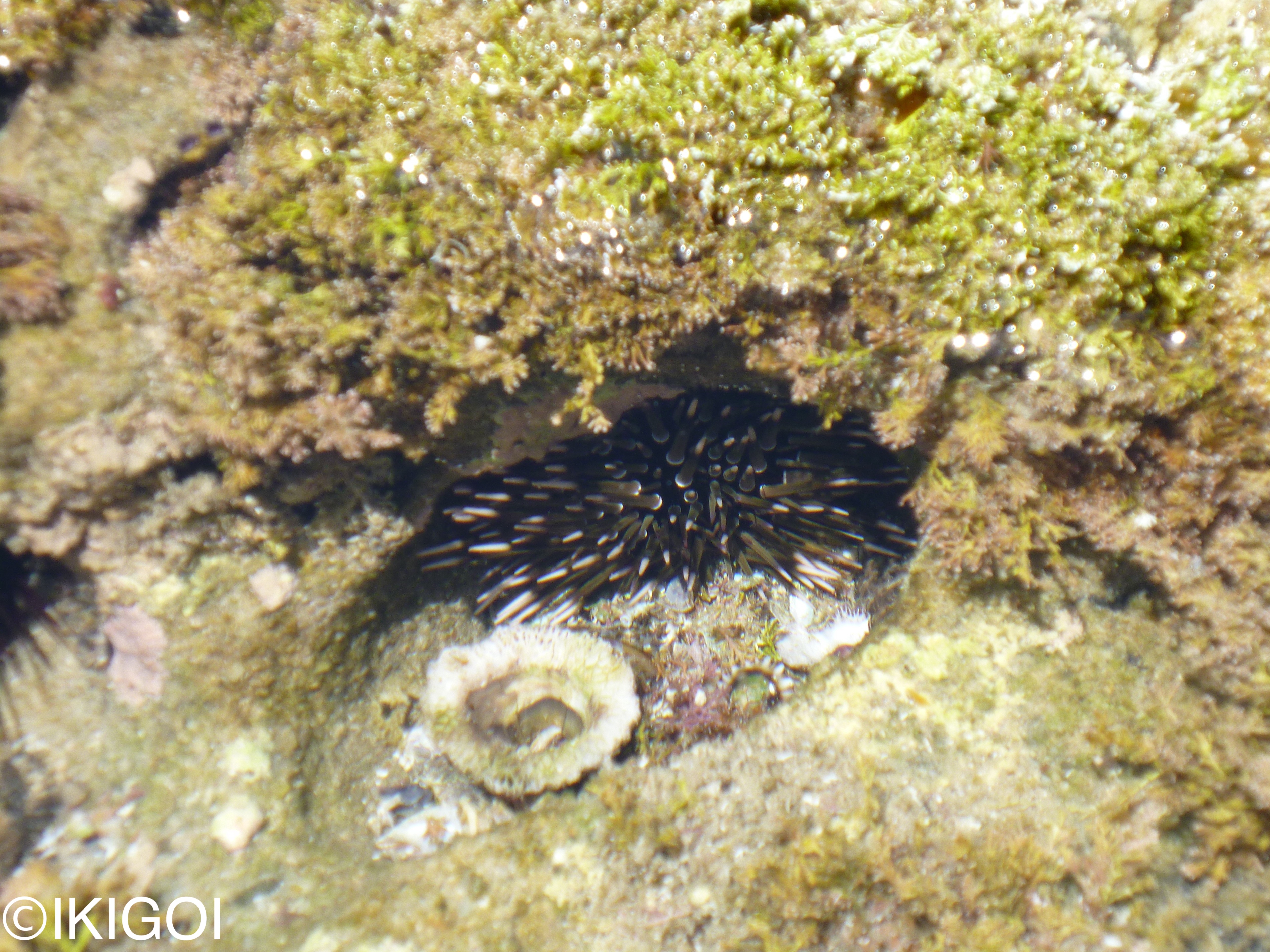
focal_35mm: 97
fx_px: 3559
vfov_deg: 15.2
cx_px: 668
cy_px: 458
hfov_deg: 20.2
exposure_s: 1/250
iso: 100
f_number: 5
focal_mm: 16.3
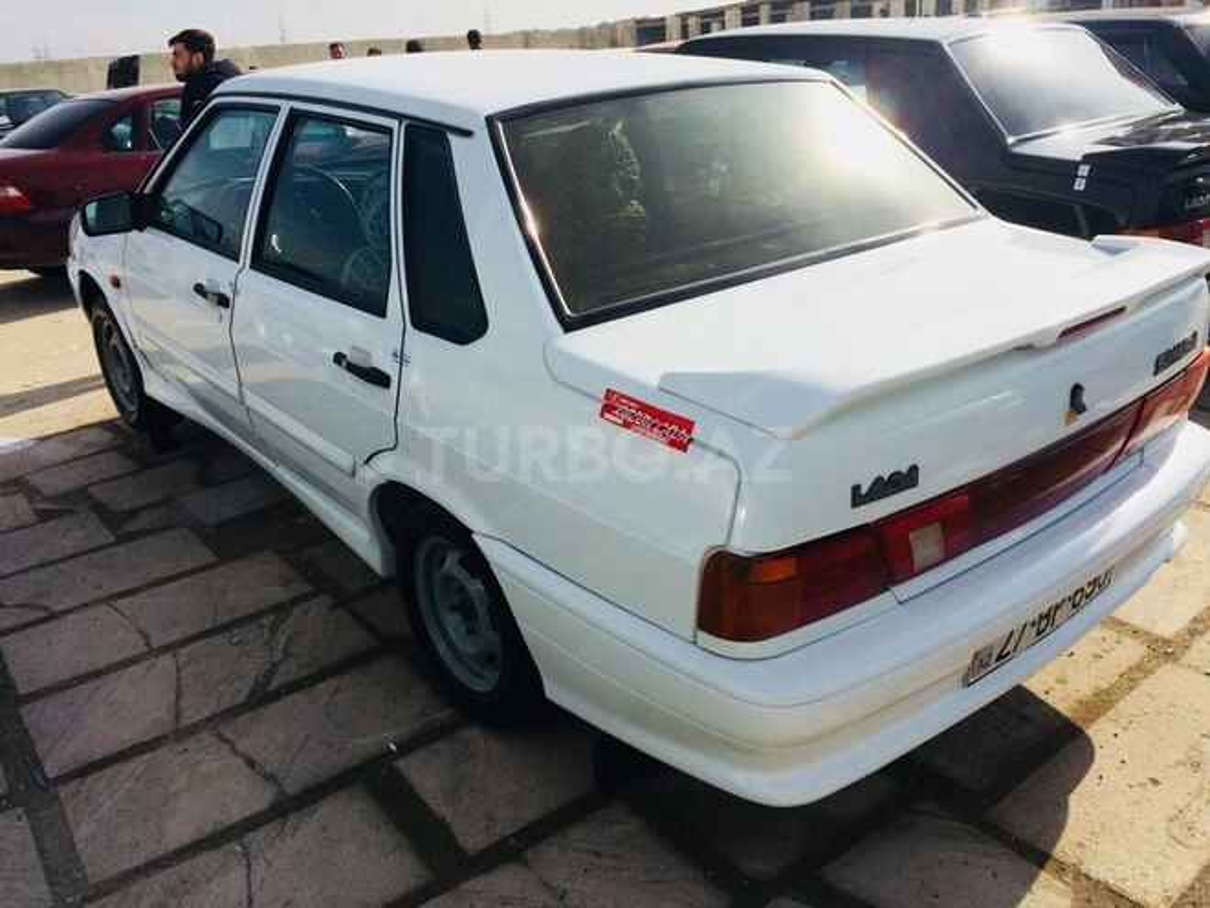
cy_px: 454
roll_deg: +3.7
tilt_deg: -20.8
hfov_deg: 61.7
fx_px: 1014
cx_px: 605
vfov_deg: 48.2
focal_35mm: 29
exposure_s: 1/3731
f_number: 2.2
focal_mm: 4.15
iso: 32
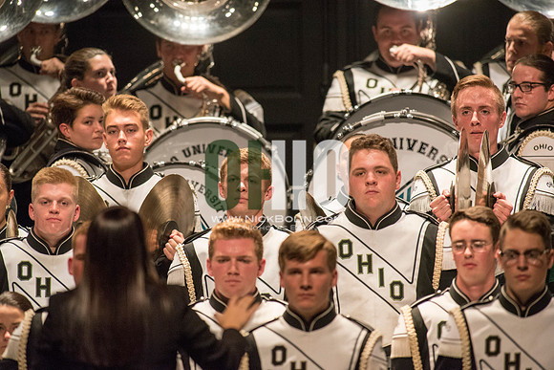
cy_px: 185
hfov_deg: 3.4
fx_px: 9235
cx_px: 277
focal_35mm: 600
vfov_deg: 2.3
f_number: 5.6
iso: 4000
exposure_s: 1/320
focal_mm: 600
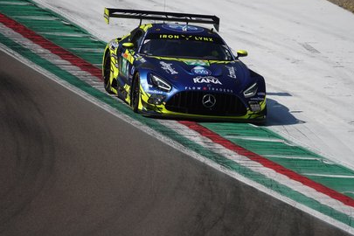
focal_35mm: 667
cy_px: 109
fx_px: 6558
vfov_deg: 2.1
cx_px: 162
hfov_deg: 3.1
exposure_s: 1/1600
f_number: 4
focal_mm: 220
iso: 100
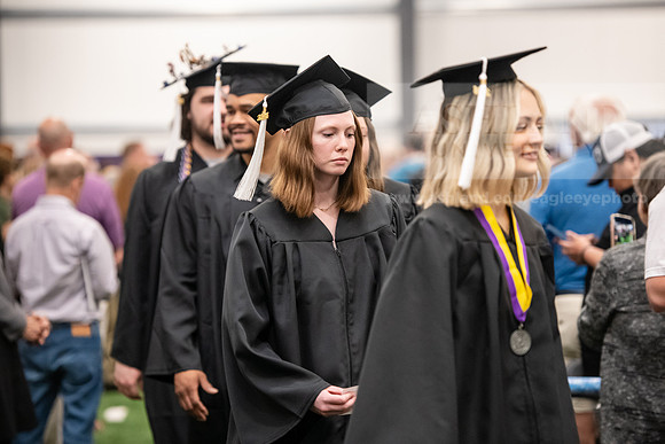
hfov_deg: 14.7
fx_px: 2587
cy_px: 222
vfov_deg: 9.8
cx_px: 332
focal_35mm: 140
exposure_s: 1/200
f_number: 3.2
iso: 3200
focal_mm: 140
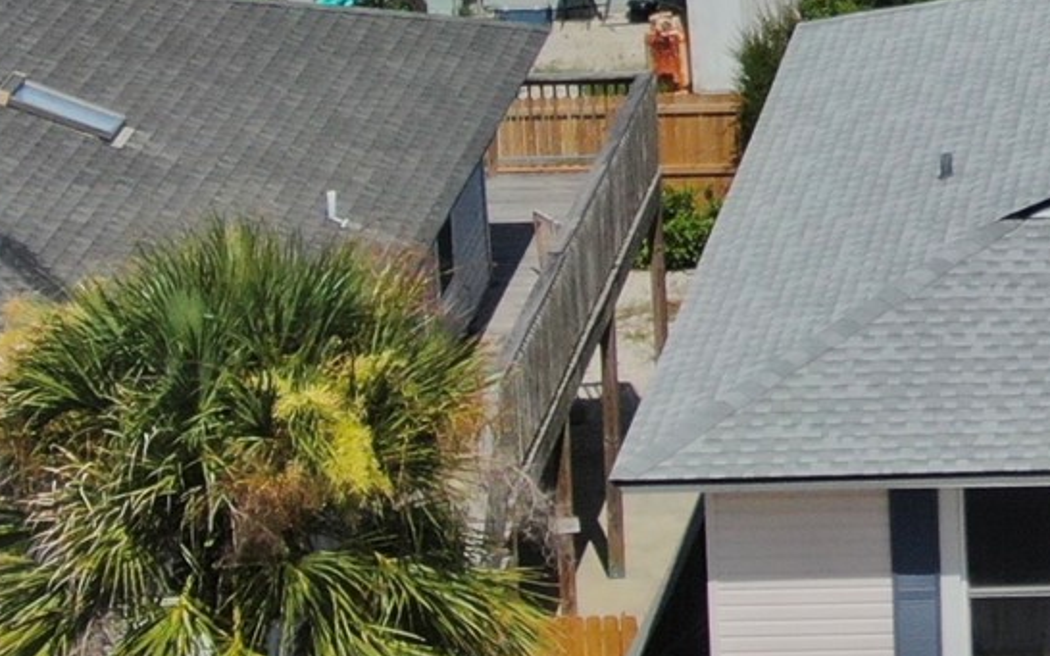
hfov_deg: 12.3
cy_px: 53
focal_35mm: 164
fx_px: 4692
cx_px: 1448
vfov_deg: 8.0
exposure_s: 1/1600
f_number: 3.6
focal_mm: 7.71
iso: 100
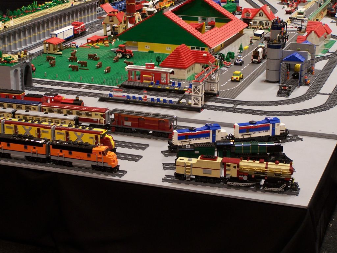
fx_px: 730
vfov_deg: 19.6
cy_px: 126
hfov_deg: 26.0
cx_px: 168
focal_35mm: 75
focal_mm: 12.4
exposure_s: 1/2
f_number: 3.2
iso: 80
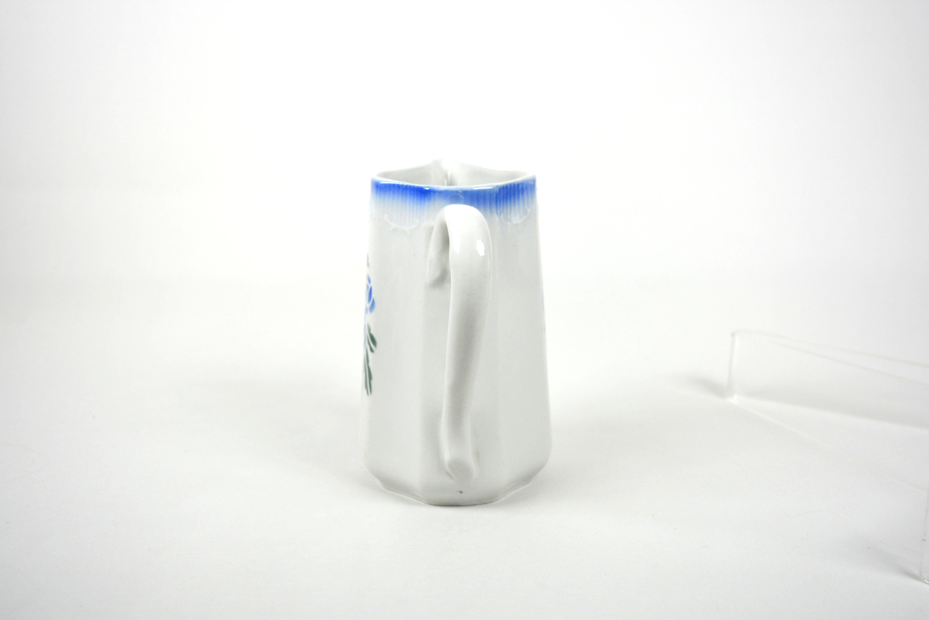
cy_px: 310
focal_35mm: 44
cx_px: 464
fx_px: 1123
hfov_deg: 45.0
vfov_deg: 30.9
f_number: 4.8
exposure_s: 1/90
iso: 400
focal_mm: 29
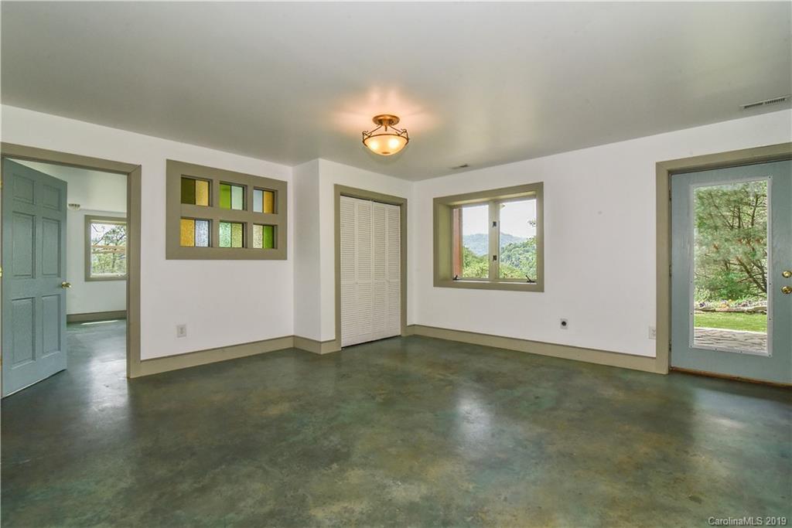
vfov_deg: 73.8
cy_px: 264
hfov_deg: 96.7
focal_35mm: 16
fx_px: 352
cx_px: 396
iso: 1250
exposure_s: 1/200
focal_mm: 16
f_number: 18
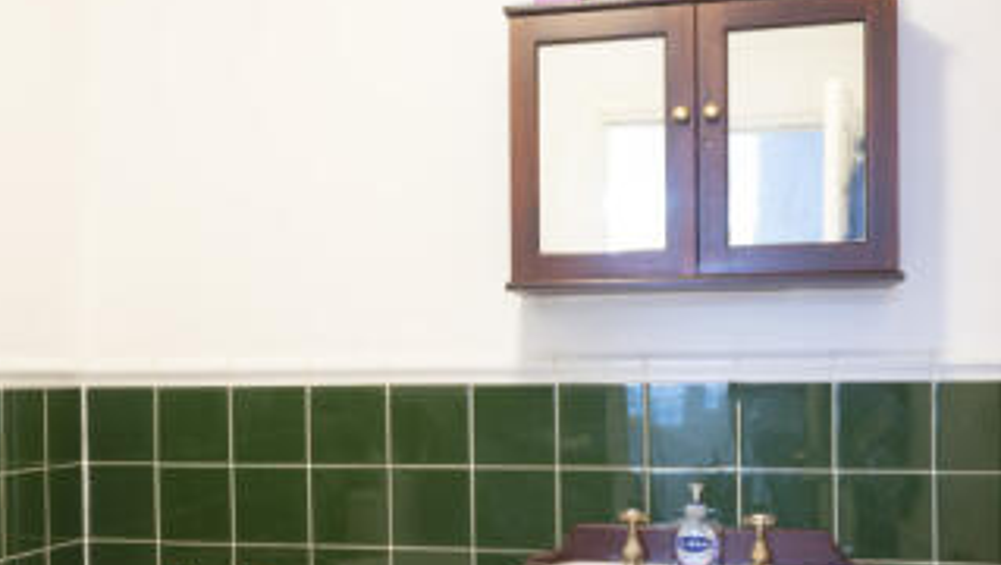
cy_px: 422
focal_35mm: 47
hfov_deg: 42.4
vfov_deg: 25.2
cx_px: 251
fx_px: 1248
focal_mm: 14
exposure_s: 2
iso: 250
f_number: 16
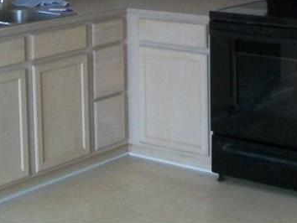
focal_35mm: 104
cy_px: -97
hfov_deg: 18.9
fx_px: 893
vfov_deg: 13.5
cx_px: 173
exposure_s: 1/125
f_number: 2.7
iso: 160
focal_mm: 6
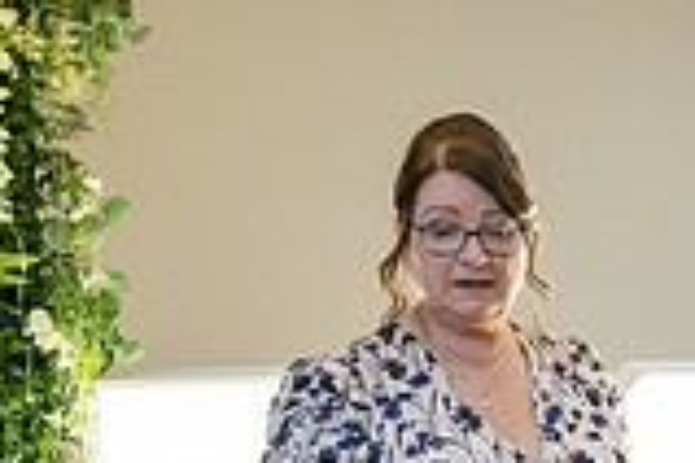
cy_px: 697
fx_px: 2471
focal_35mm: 128
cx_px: 957
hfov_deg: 15.1
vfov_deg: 10.4
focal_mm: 35
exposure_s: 1/100
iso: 2000
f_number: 2.8
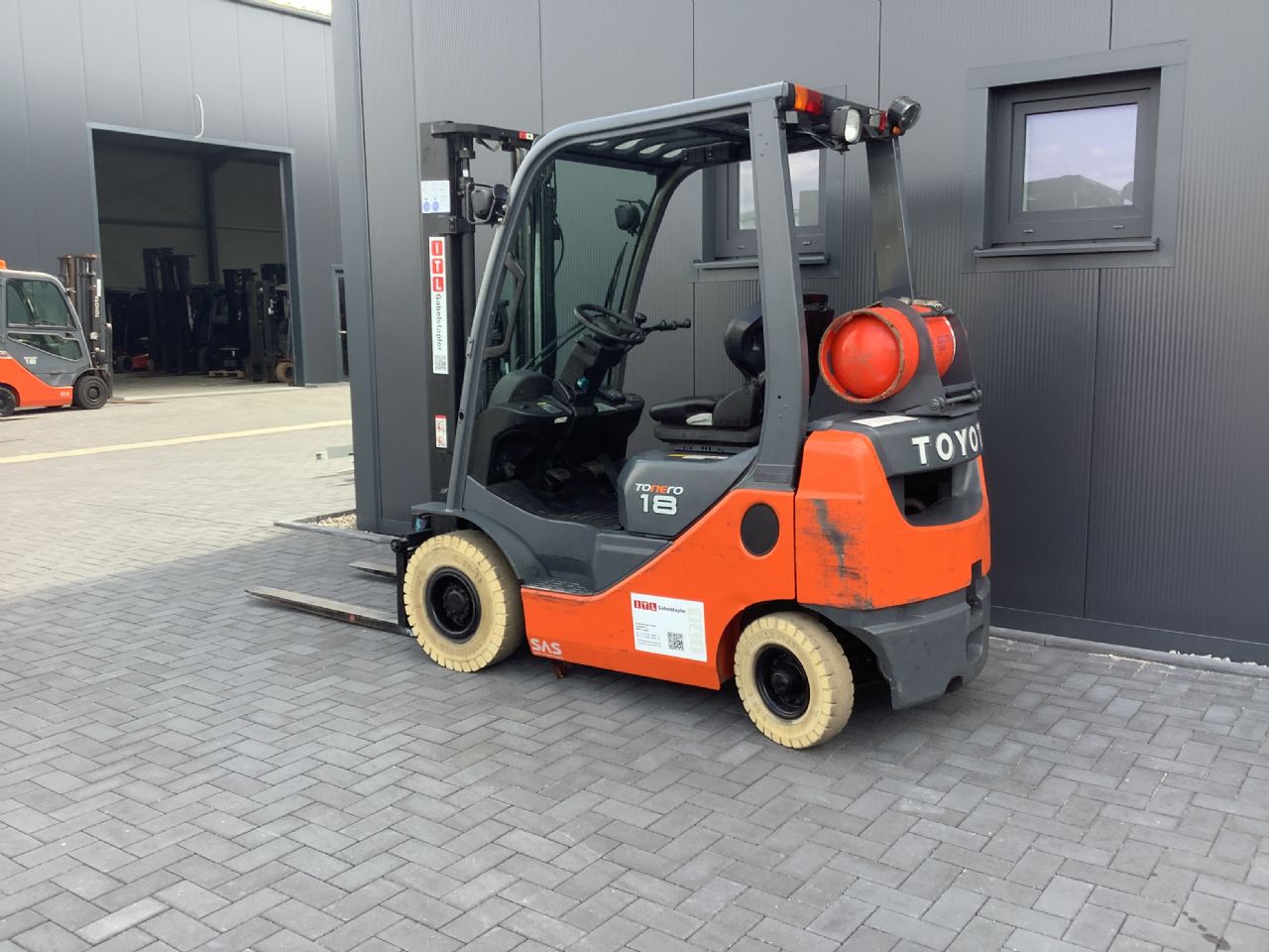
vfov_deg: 45.4
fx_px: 1136
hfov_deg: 58.4
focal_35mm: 31
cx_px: 634
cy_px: 476
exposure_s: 1/150
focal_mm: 3.3
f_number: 2.4
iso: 25
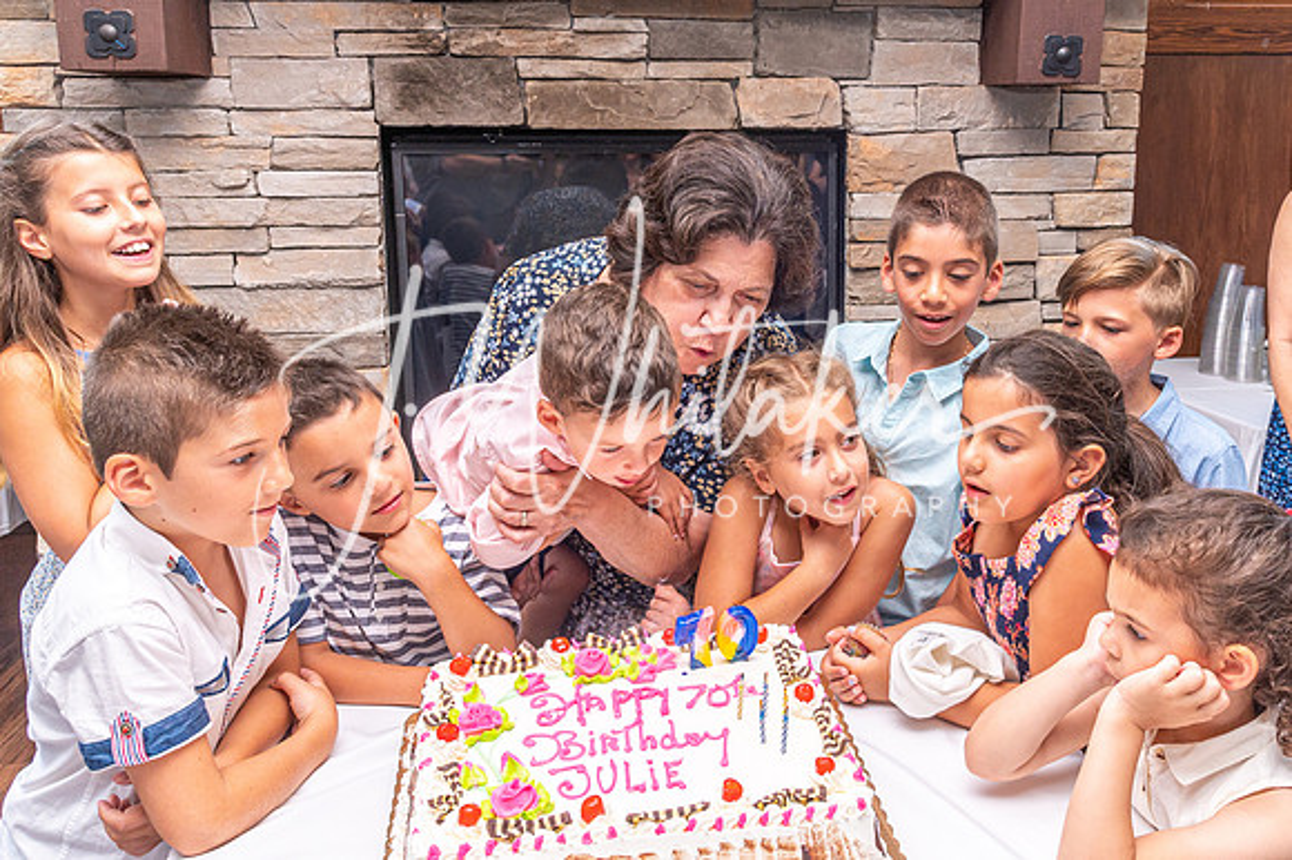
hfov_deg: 57.1
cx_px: 758
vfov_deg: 39.8
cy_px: 320
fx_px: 1178
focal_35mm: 33
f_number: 10
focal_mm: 24
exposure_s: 1/125
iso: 800
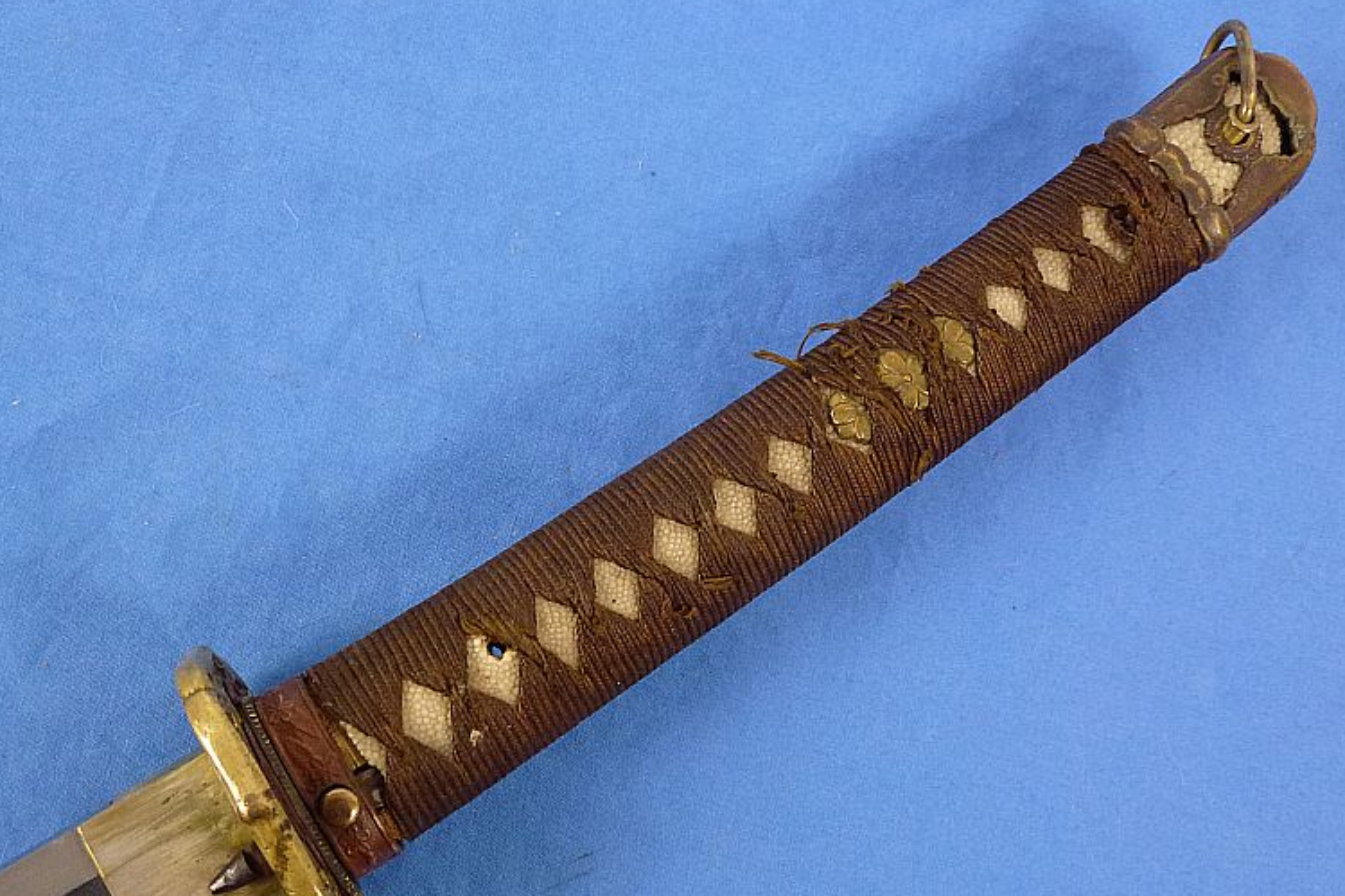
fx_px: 1494
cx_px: 681
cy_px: 517
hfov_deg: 48.5
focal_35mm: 40
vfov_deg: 33.3
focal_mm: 6.4
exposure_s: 1/60
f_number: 3.7
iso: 320
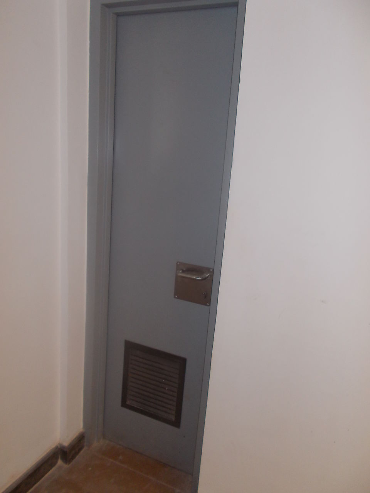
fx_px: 371
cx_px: 185
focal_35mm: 26
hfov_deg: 53.1
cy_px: 246
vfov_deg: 67.3
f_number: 3.2
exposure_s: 1/25
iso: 200
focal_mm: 4.6
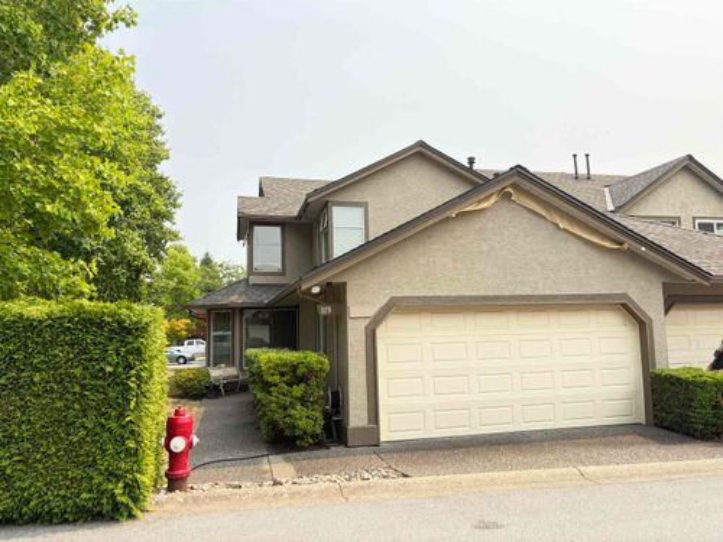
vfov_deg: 53.1
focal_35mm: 26
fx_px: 543
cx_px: 362
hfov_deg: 67.3
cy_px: 271
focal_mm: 5.96
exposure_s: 1/1484
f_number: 1.6
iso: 64
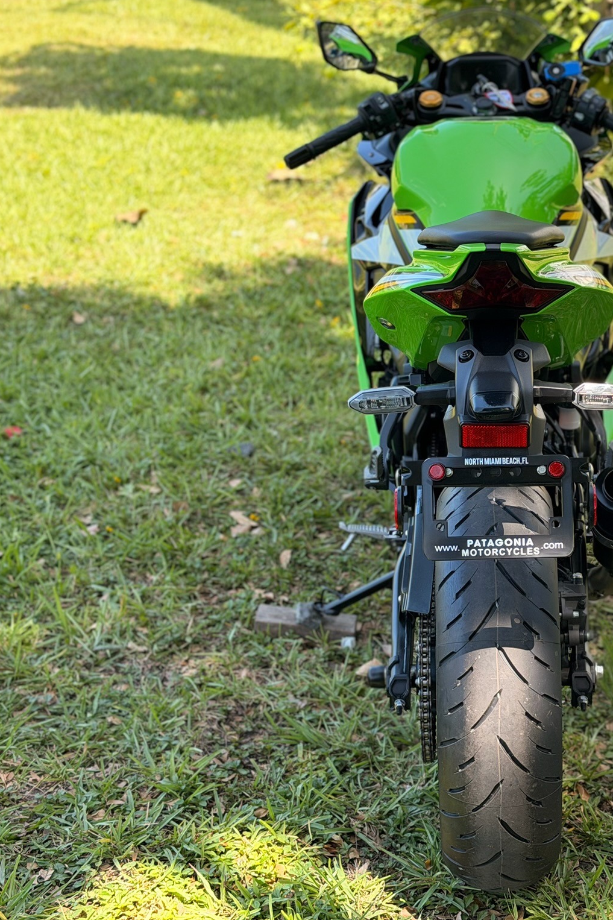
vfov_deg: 30.1
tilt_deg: -21.8
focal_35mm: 67
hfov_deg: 20.1
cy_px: 458
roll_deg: -3.6
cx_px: 505
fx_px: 1712
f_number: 1.78
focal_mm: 6.76
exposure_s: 1/810
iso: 64
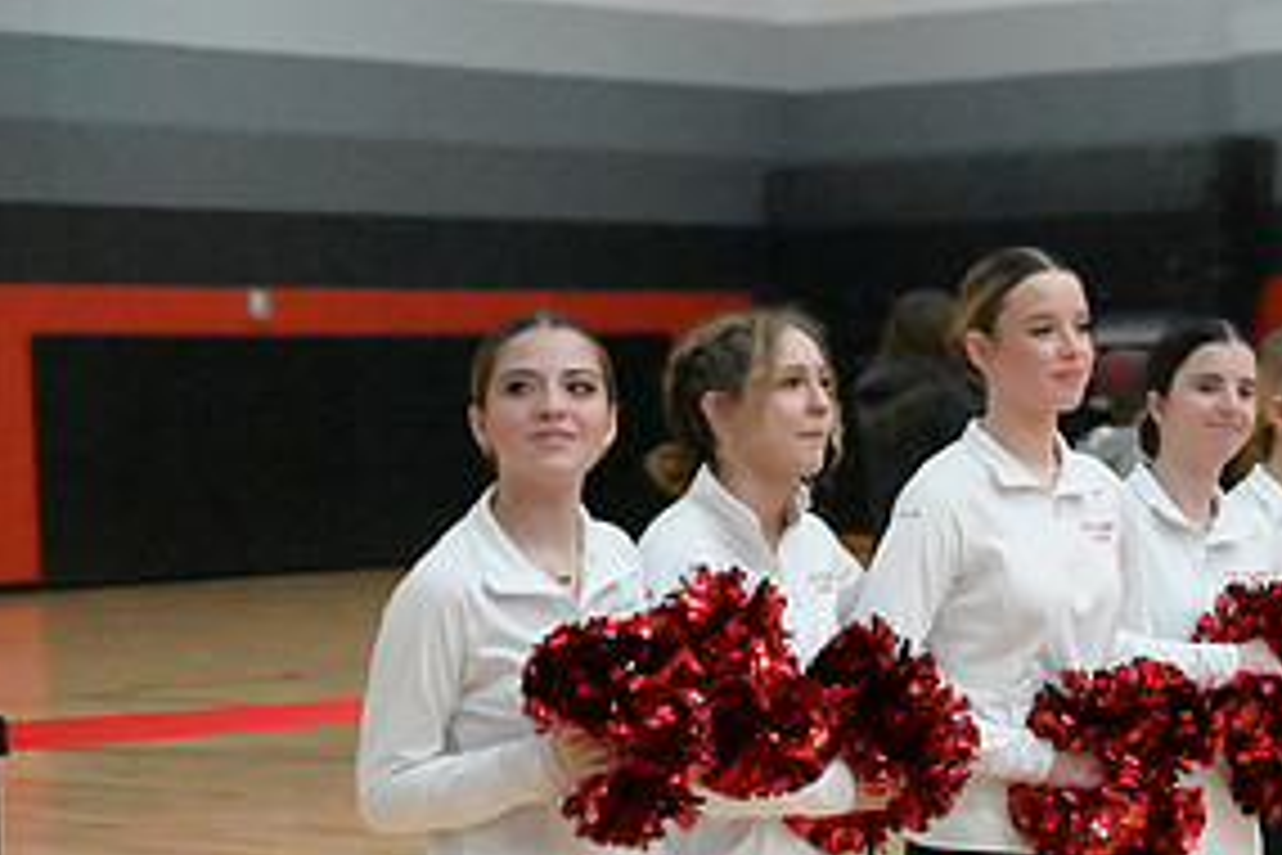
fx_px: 3988
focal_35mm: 112
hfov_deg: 17.9
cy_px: 720
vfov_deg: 12.2
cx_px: 1192
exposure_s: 1/8000
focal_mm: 55
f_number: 2.8
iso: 40000
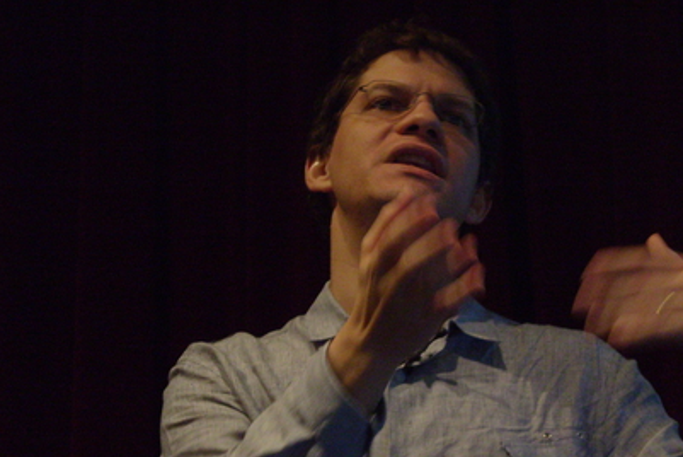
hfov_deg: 14.5
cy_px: 232
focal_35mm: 141
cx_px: 330
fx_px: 2677
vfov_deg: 9.7
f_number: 3.4
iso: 400
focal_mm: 18.9
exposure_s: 1/30
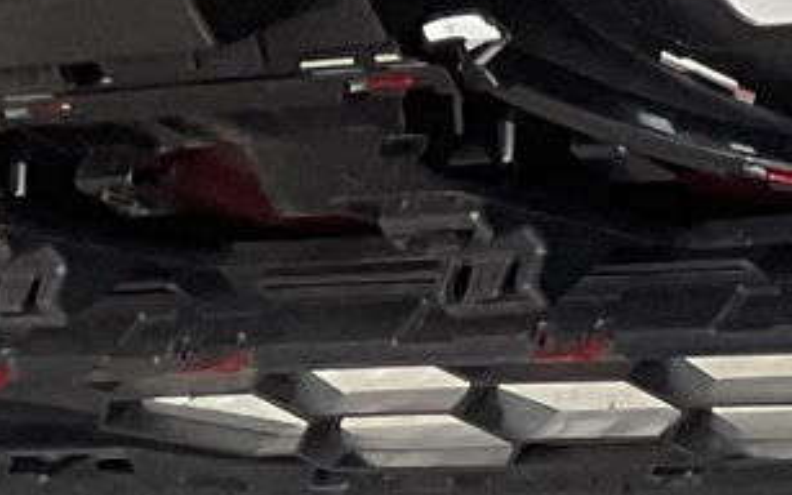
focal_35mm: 202
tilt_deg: -30.3
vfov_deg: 6.3
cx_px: 2363
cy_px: 1083
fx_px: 4361
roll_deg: +11.4
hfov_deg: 8.6
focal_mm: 3
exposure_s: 1/100
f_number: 1.8
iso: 32
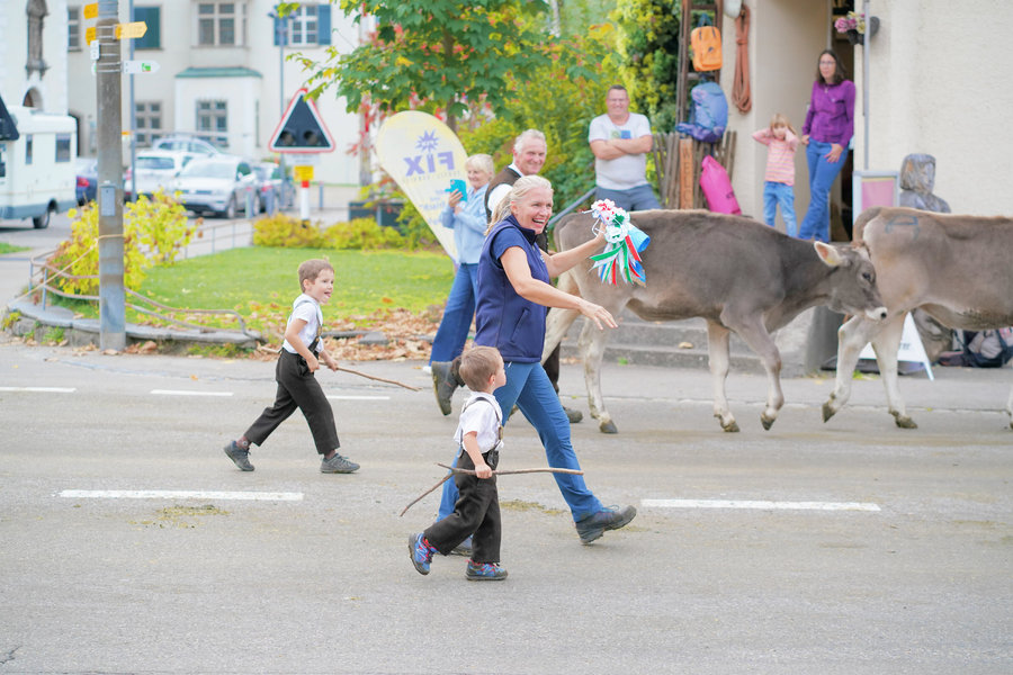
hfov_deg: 23.9
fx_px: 2392
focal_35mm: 85
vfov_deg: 16.1
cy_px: 338
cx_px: 506
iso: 800
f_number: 3.5
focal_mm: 85
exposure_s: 1/1250
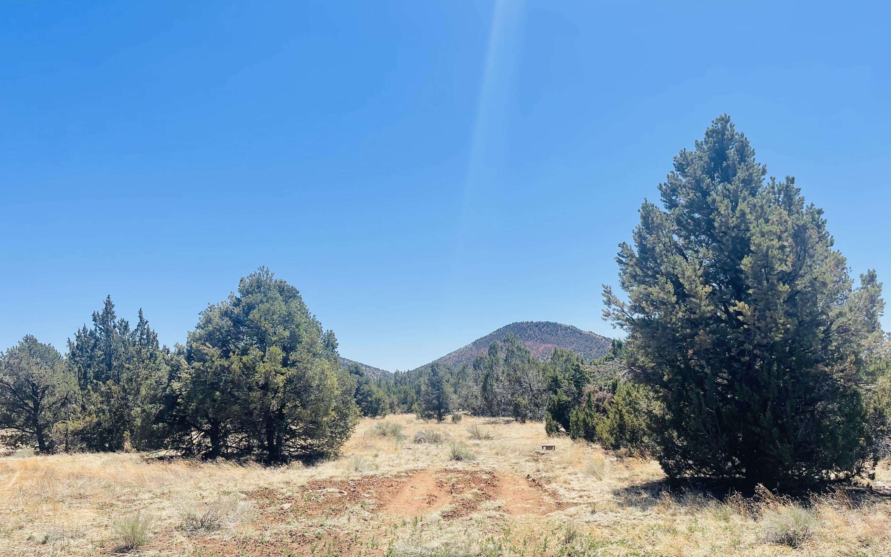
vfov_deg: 44.3
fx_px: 680
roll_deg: +2.2
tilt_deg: +3.5
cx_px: 447
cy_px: 336
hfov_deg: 66.5
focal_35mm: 28
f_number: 1.6
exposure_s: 1/3003
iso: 32
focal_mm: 5.1
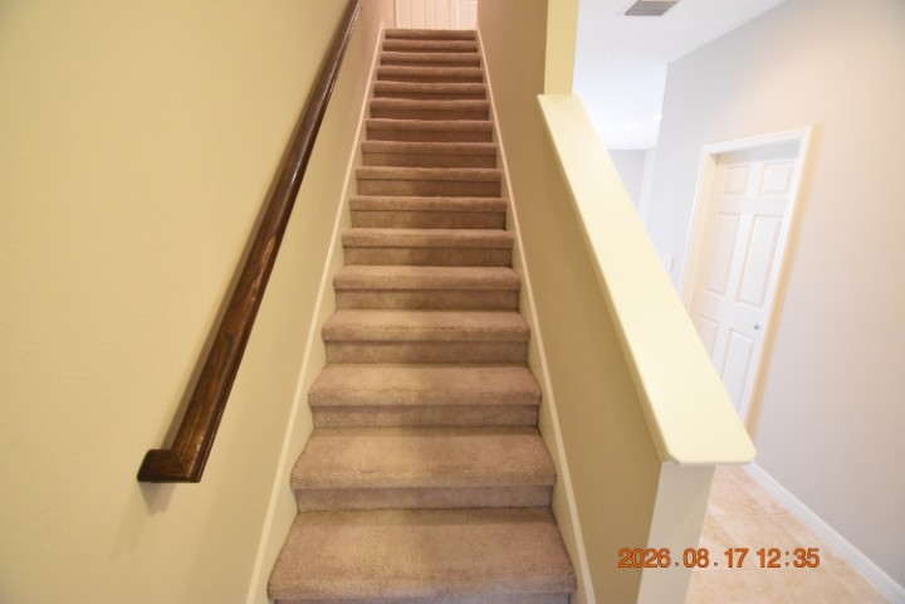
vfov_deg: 77.3
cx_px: 452
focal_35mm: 15
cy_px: 302
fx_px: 377
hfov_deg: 100.4
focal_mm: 10
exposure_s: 1/60
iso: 4000
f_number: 3.5
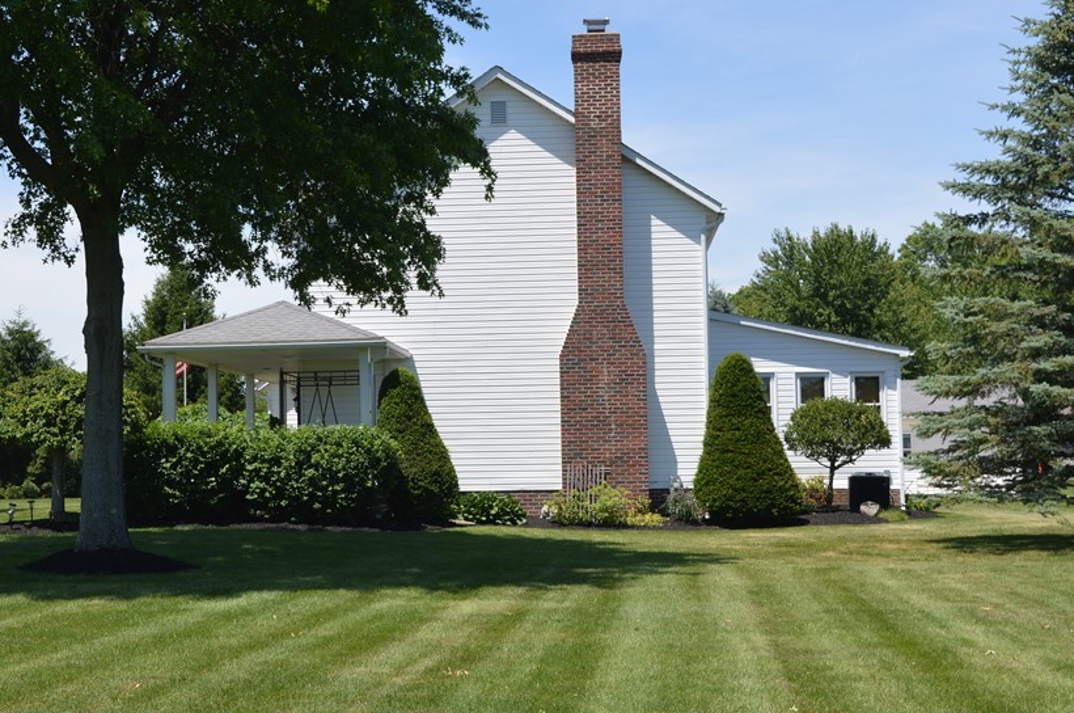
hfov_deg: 32.5
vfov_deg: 22.0
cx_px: 417
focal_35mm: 62
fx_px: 1837
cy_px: 337
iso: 100
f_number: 8
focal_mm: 31
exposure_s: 1/250
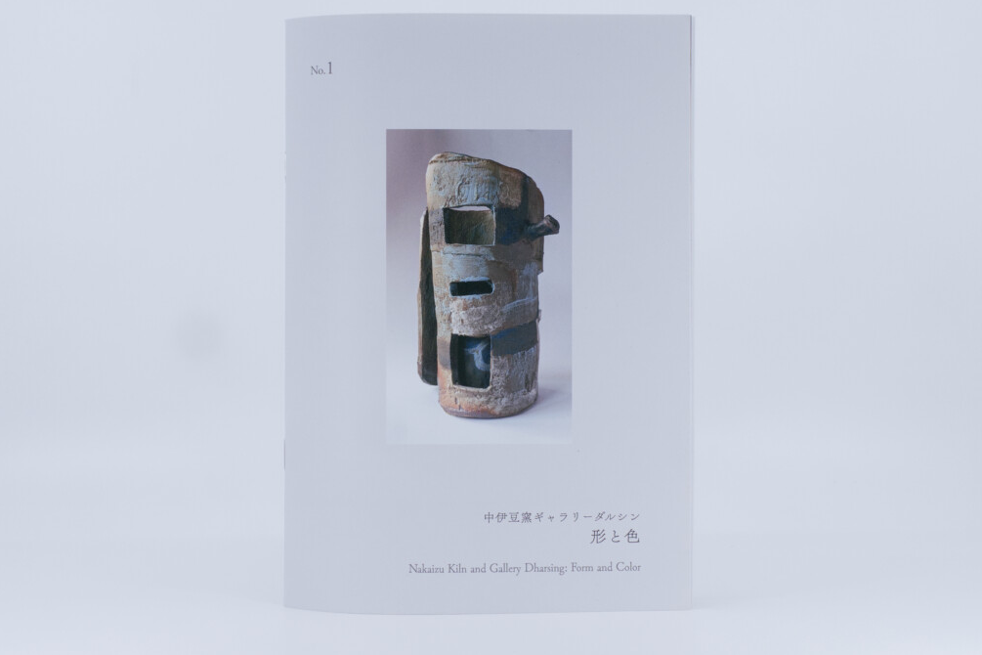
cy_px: 315
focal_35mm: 53
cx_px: 490
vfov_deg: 25.5
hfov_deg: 37.5
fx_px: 1446
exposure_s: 1/250
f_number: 8
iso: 200
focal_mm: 25
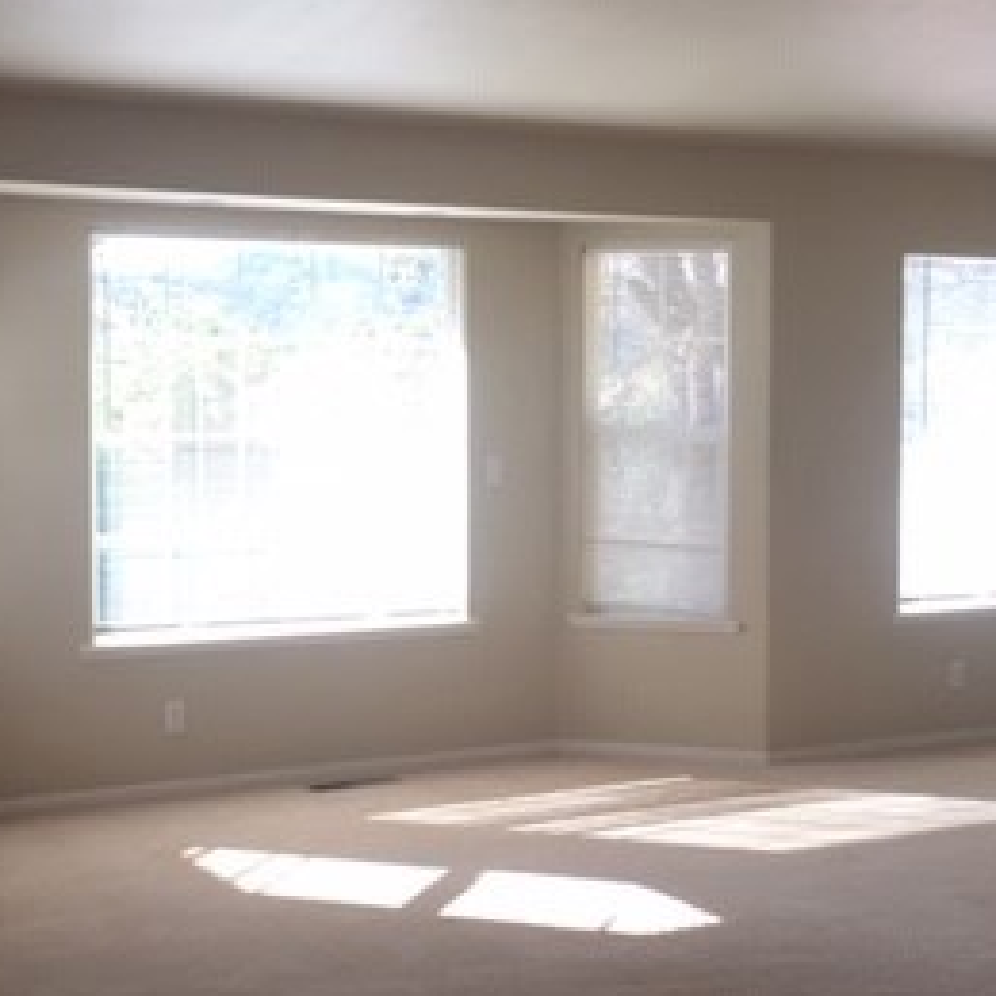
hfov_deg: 27.3
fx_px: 2051
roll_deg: -1.0
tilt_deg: -5.0
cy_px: 529
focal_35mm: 63
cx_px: 586
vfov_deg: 27.3
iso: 40
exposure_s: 1/120
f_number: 2.2
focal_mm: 4.15
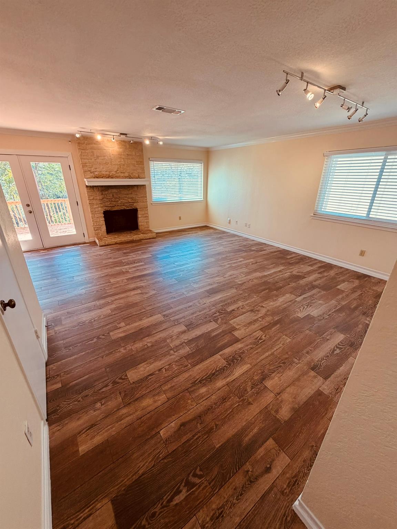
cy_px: 264
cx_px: 198
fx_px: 214
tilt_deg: -21.3
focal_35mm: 14
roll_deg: -0.5
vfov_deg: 102.1
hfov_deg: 85.7
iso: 160
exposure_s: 1/120
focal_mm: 2.22
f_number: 2.2
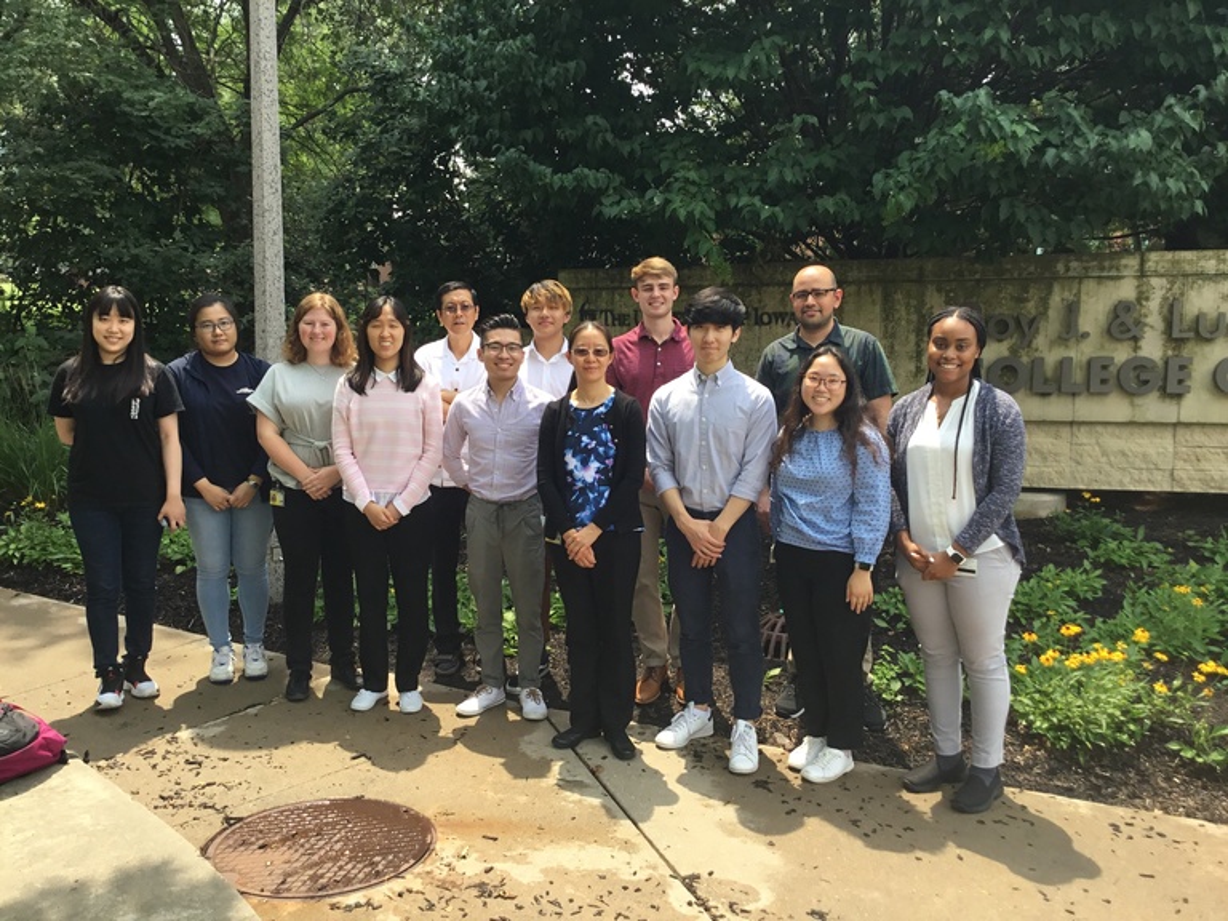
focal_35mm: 31
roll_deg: +0.4
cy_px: 460
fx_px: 1100
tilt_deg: -6.6
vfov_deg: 45.4
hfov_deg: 58.4
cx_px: 614
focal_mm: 3.3
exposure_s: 1/448
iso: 25
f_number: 2.4
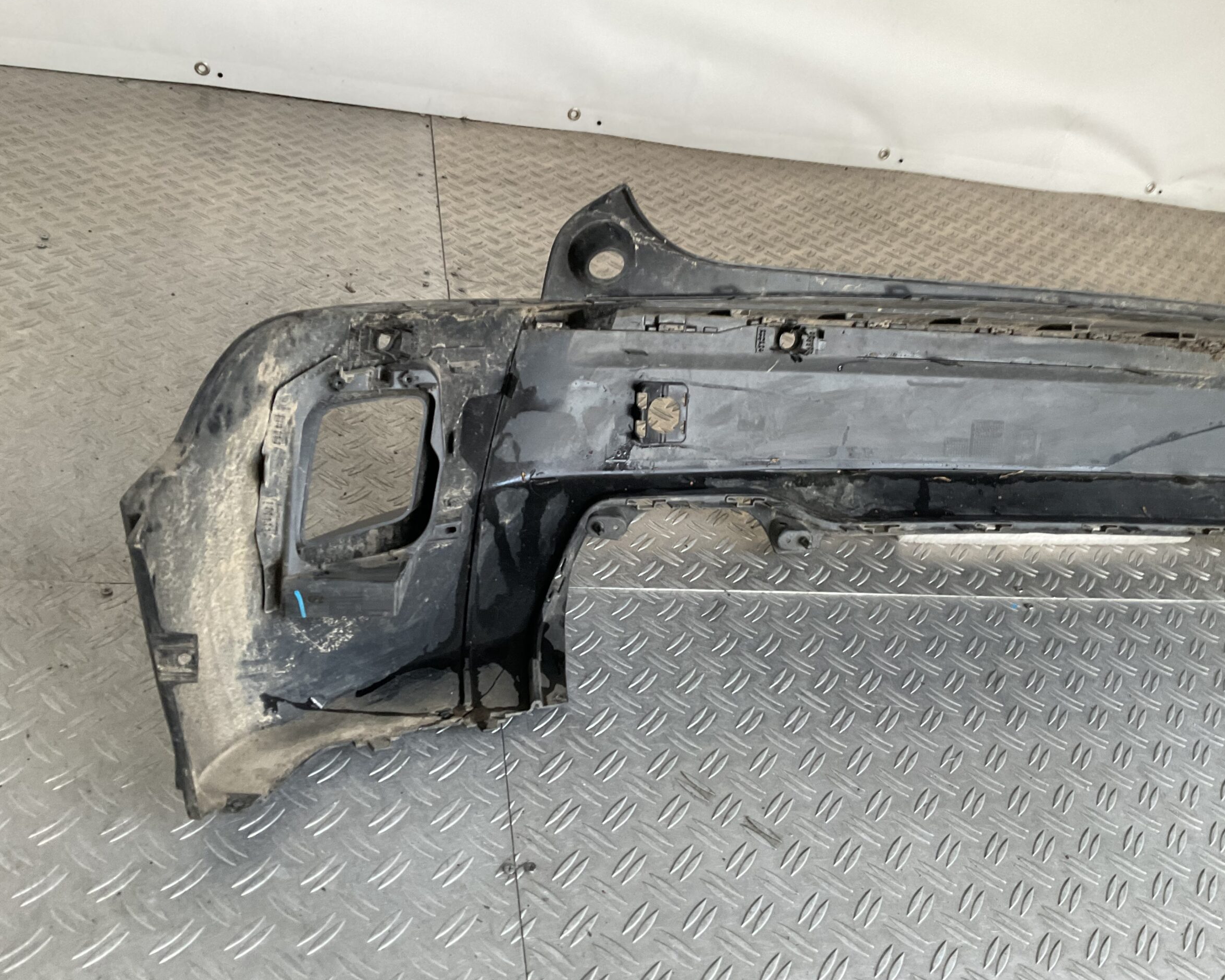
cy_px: 480
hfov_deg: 57.1
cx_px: 661
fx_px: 1124
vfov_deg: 47.1
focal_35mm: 31
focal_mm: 3
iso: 100
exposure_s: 1/60
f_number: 1.8
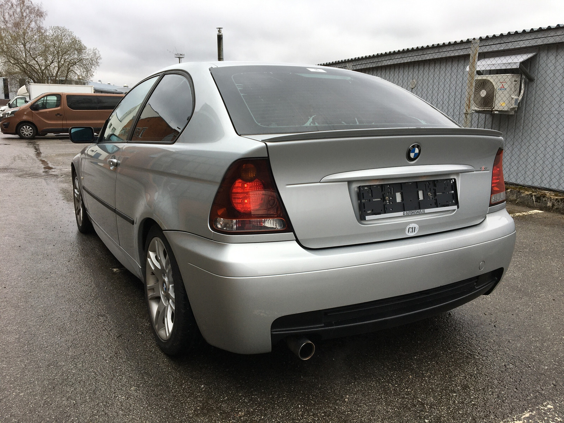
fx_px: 472
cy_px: 212
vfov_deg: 48.2
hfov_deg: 61.7
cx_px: 282
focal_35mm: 29
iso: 25
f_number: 2.2
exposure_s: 1/472
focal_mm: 4.15
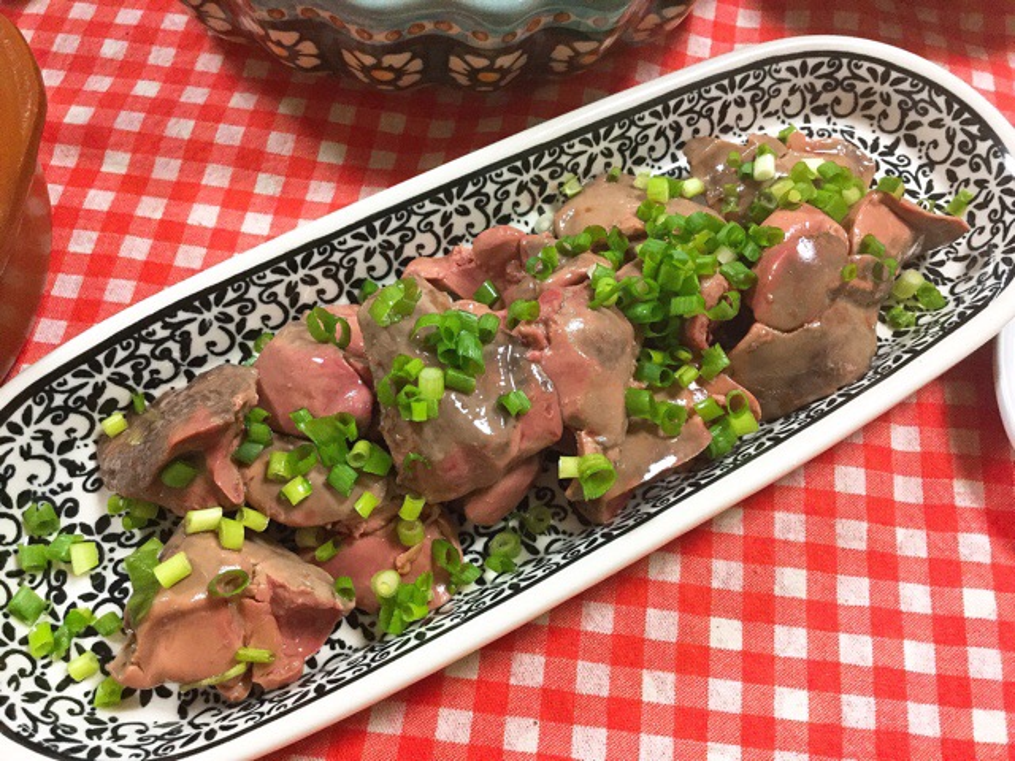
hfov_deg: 58.4
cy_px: 380
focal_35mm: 31
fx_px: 909
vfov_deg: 45.4
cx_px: 508
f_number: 2.4
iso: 125
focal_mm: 3.3
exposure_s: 1/30
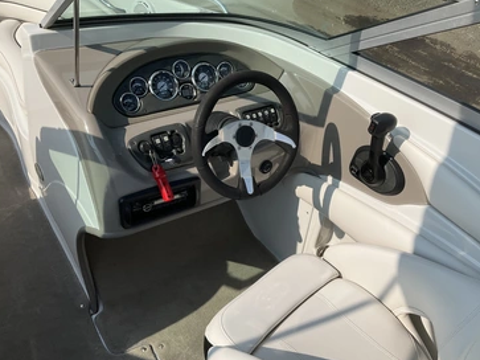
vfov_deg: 44.1
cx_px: 260
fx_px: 444
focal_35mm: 32
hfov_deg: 56.8
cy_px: 185
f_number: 1.8
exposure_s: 1/2959
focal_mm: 3
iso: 25
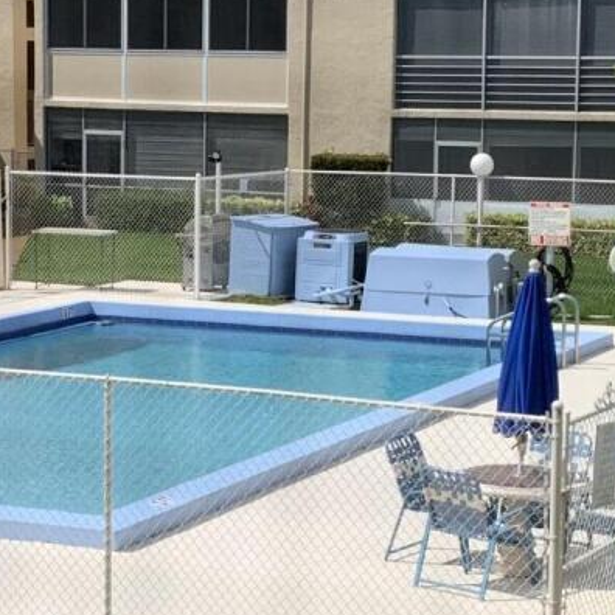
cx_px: 255
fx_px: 2332
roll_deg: -0.1
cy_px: 351
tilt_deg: -6.8
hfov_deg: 15.0
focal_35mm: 116
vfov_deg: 15.0
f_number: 1.8
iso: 25
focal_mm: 4.25
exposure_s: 1/2481
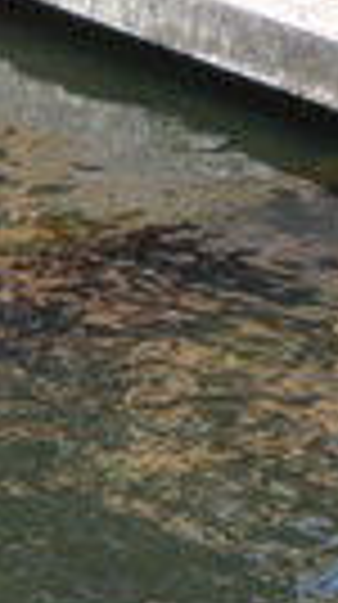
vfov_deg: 7.3
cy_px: 846
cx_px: -635
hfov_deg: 4.0
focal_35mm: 293
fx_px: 4686
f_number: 5.3
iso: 80
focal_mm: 10.73
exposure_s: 1/125
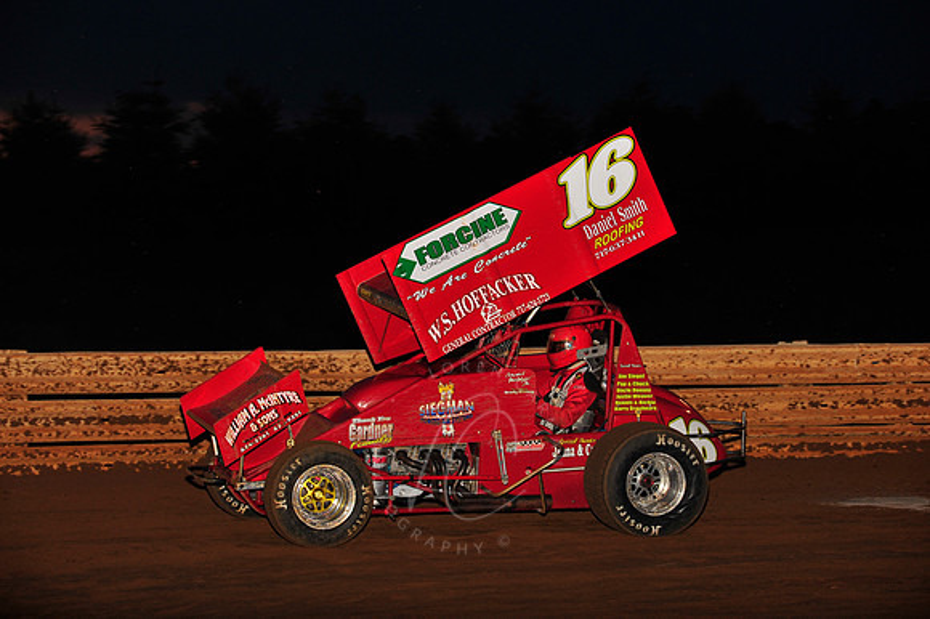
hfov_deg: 15.2
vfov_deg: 10.1
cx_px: 465
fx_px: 3485
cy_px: 310
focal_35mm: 135
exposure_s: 1/320
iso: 1000
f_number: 8
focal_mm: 135
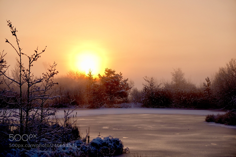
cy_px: 78
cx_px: 118
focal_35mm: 83
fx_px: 544
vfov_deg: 16.5
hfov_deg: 24.5
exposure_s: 1/2700
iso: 200
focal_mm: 55
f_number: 2.8
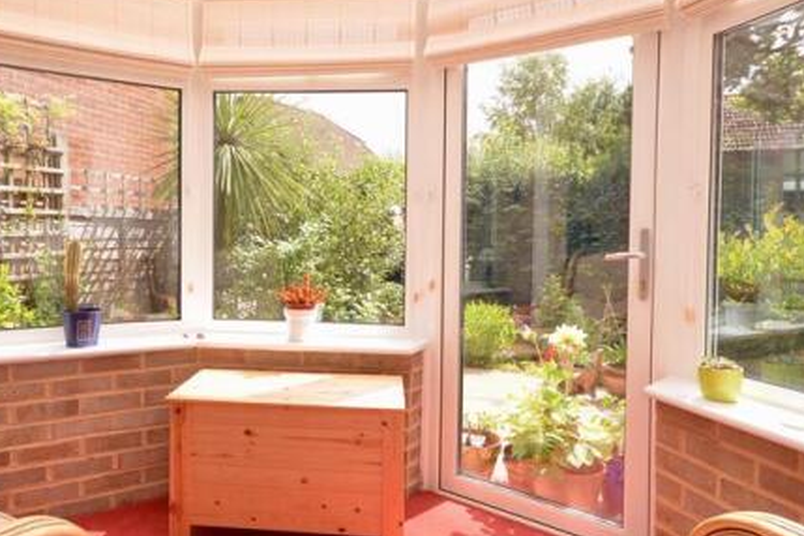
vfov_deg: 48.8
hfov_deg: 67.9
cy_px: 233
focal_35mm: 26
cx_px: 319
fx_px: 589
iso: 200
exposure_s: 1/80
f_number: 11
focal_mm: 11.5
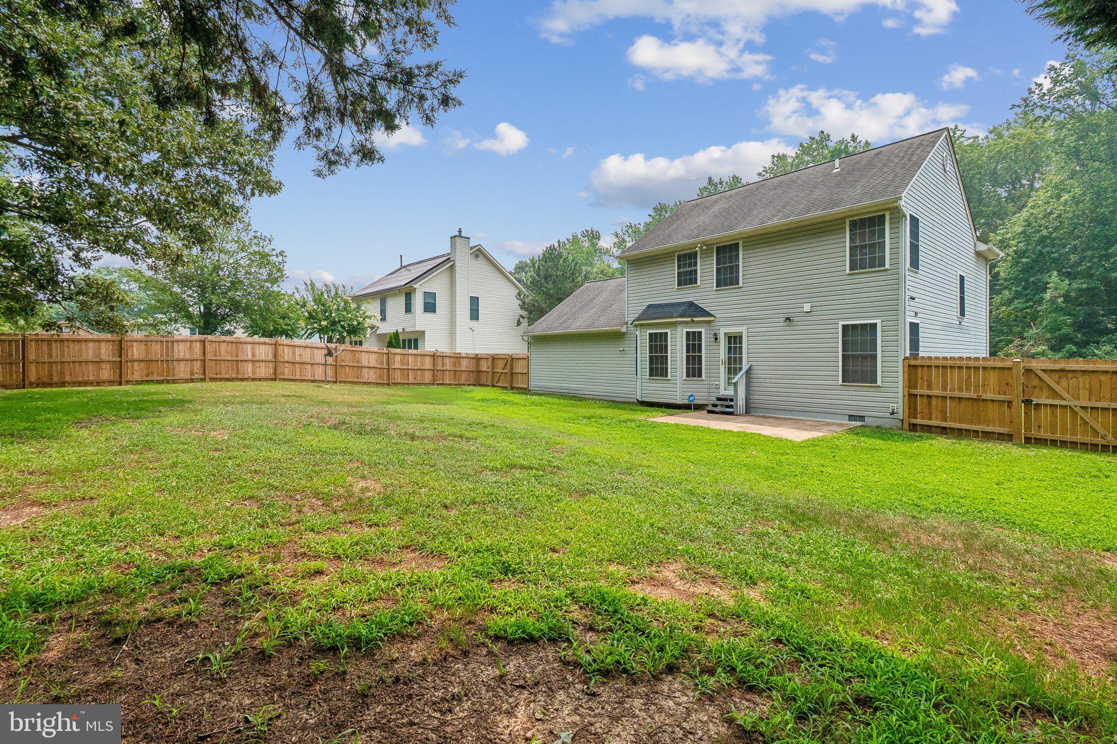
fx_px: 465
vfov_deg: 77.3
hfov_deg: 100.4
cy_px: 372
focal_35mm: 15
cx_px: 558
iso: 400
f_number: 8
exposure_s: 1/2500
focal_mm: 10
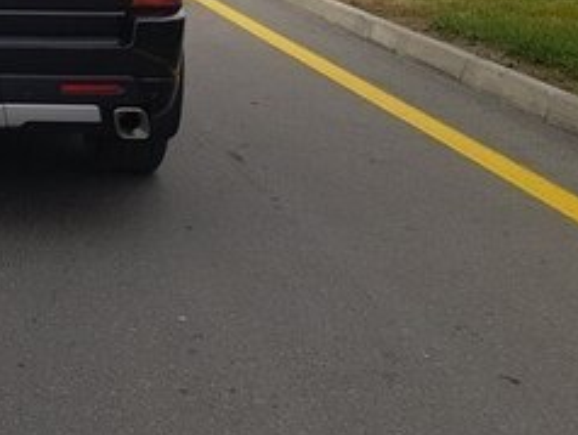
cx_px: -75
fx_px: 1203
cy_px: -43
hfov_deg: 24.9
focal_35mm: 72
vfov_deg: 19.6
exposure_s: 1/255
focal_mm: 4.2
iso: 40
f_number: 1.7
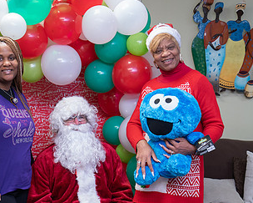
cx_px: 89
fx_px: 509
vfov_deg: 22.4
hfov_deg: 27.8
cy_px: 138
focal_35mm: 68
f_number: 4.5
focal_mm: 38
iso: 640
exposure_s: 1/30
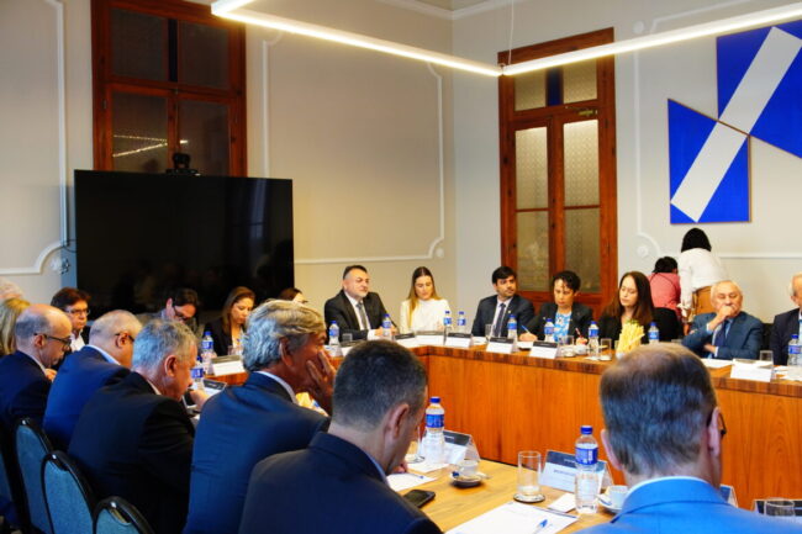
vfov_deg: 38.3
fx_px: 768
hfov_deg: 55.1
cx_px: 401
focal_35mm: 34
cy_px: 267
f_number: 4.5
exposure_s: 1/50
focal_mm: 23
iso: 640
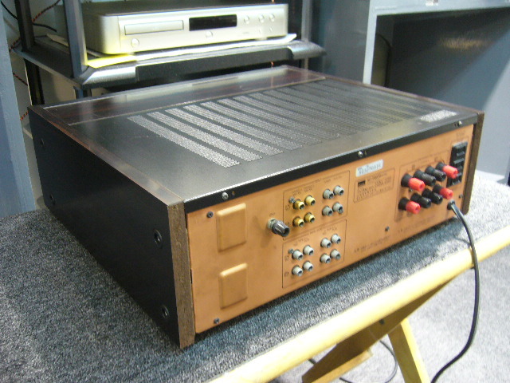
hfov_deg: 52.6
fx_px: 516
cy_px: 192
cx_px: 255
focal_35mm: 35
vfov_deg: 40.7
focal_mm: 5.8
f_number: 2.8
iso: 200
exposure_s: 1/8
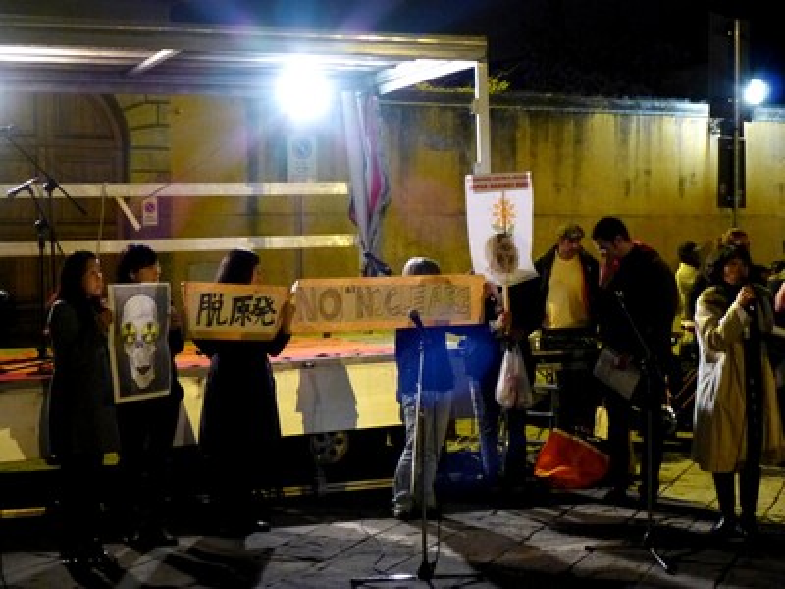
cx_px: 392
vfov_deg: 26.6
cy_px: 294
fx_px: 1247
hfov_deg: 34.9
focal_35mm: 55
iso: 800
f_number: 4.2
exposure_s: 1/8
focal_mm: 9.9
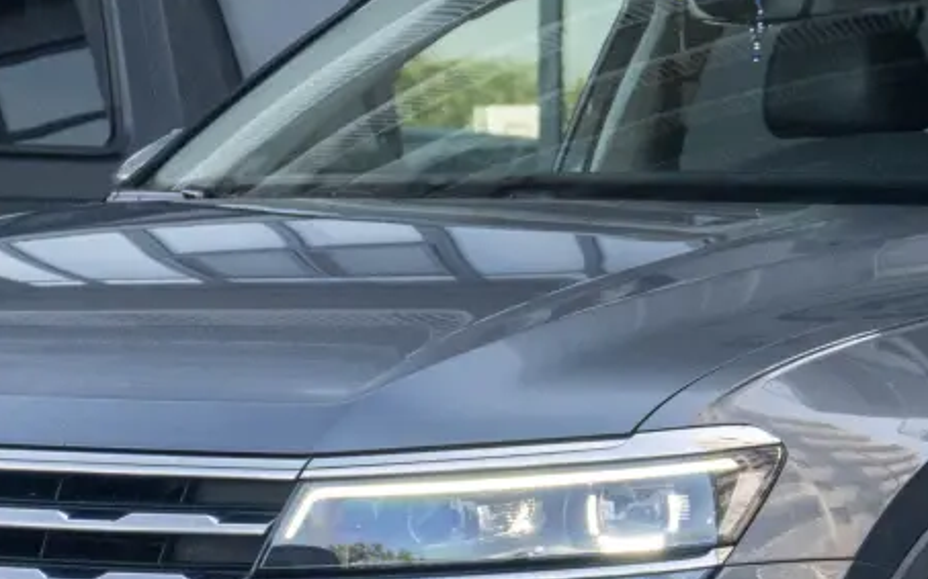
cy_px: 405
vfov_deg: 8.0
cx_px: 703
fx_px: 4147
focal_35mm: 164
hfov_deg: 12.7
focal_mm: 30
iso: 1000
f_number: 5
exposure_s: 1/200
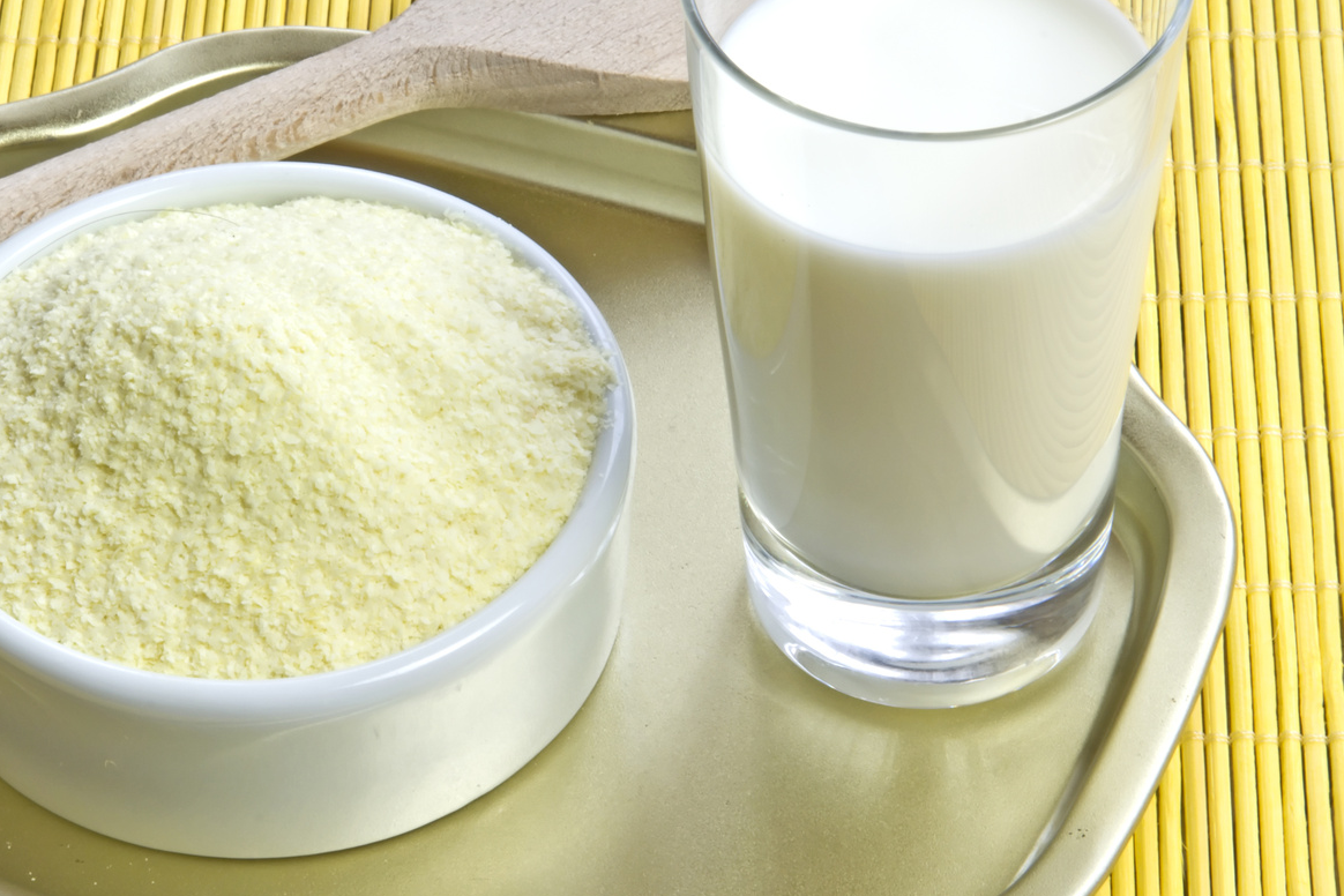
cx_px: 408
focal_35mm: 135
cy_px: 535
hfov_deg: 15.2
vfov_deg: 10.2
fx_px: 5040
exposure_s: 1/2
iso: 100
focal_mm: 62
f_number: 29
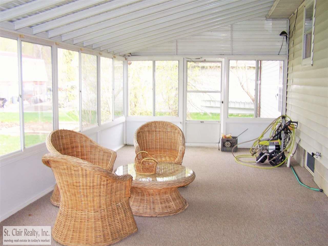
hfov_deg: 49.0
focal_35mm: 38
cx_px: 164
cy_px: 123
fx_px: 360
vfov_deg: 37.7
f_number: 2.8
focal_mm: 6.3
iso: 80
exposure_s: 1/60
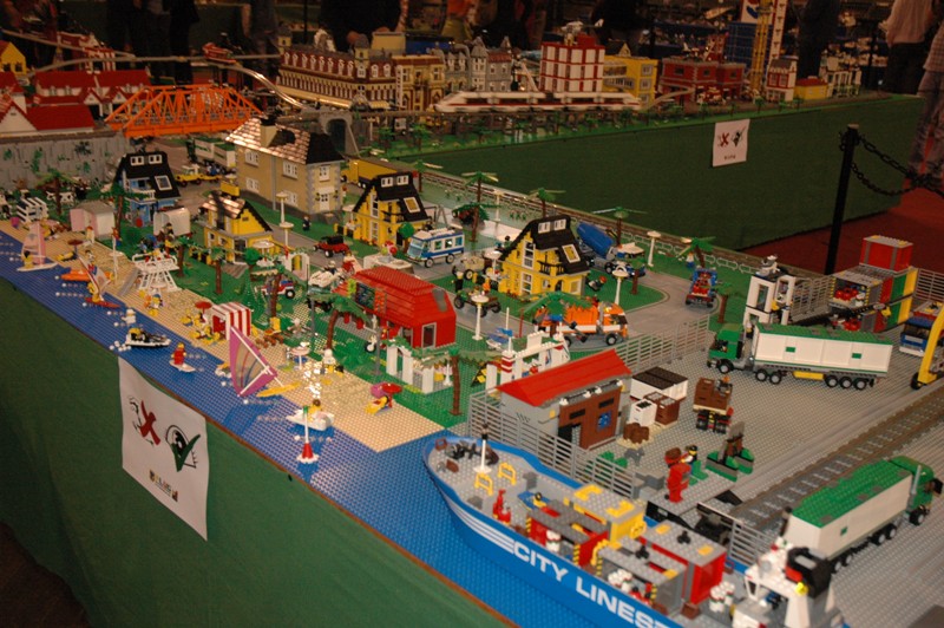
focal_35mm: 38
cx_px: 472
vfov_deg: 35.4
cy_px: 314
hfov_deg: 51.3
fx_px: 983
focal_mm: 25
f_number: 4
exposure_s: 1/60
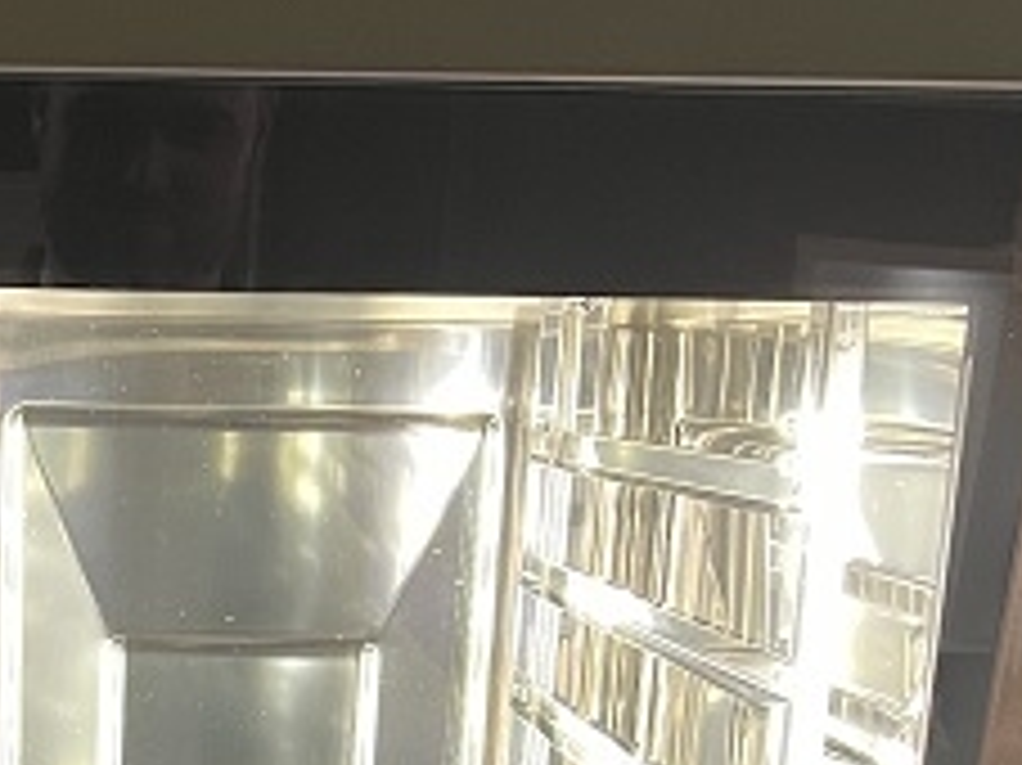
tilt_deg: -16.6
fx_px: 2538
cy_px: 1138
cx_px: 14
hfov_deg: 22.0
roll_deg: -1.4
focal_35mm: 86
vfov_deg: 15.8
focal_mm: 5.7
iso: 400
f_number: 1.5
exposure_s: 1/50
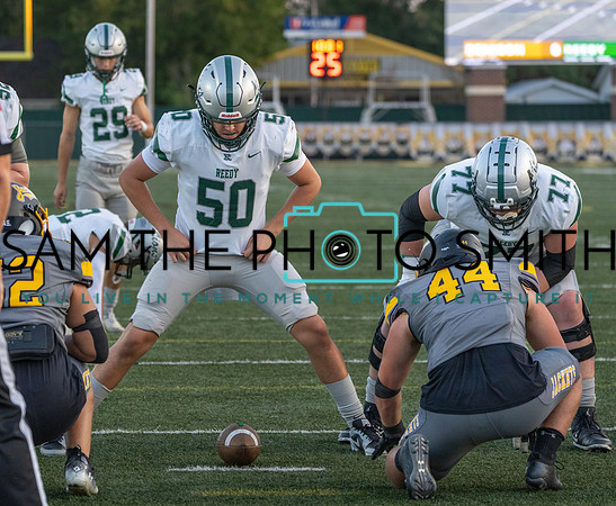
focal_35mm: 212
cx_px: 267
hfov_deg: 9.0
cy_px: 254
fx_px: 3917
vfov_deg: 7.4
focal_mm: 183
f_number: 5.6
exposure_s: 1/1000
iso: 2500
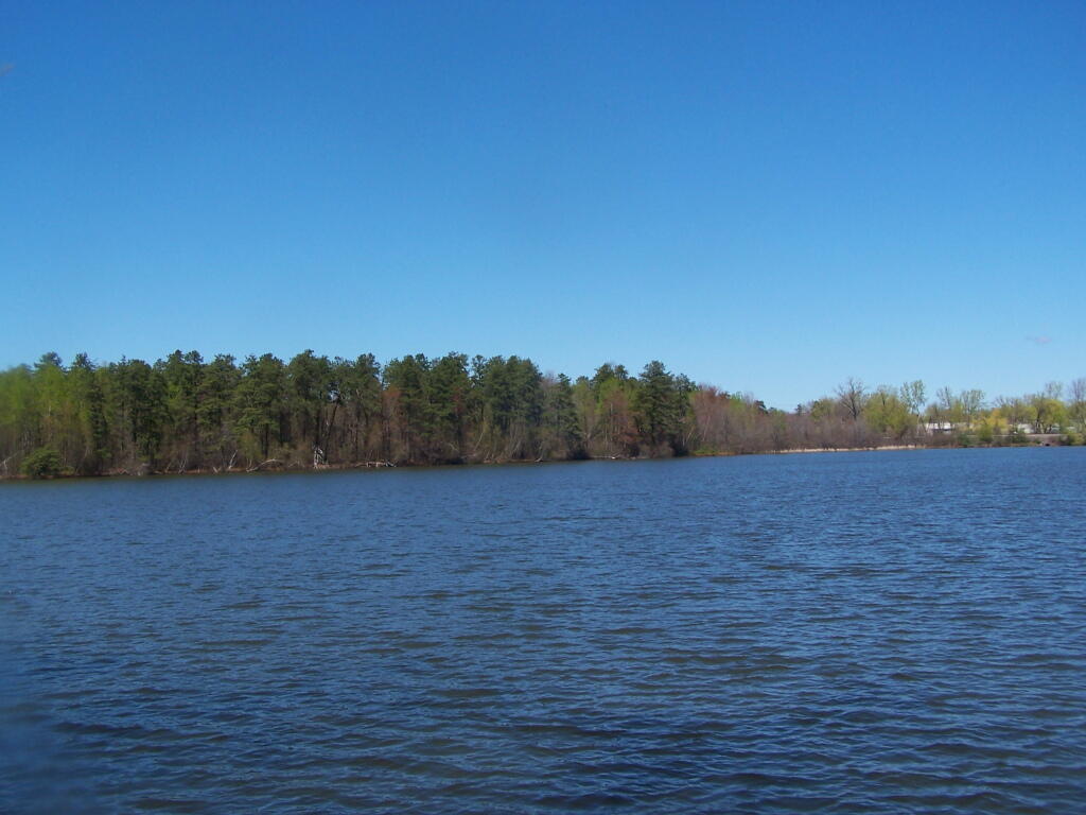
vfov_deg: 36.0
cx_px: 543
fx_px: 1255
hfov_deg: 46.8
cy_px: 408
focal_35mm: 40
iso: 80
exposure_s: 1/1000
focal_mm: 6.7
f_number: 4
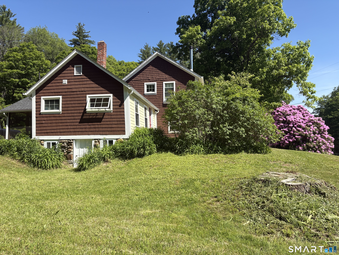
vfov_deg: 53.1
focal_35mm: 26
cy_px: 128
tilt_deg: +4.3
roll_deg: +0.8
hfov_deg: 67.3
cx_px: 170
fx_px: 255
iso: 50
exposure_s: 1/1901
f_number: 1.6
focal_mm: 5.96
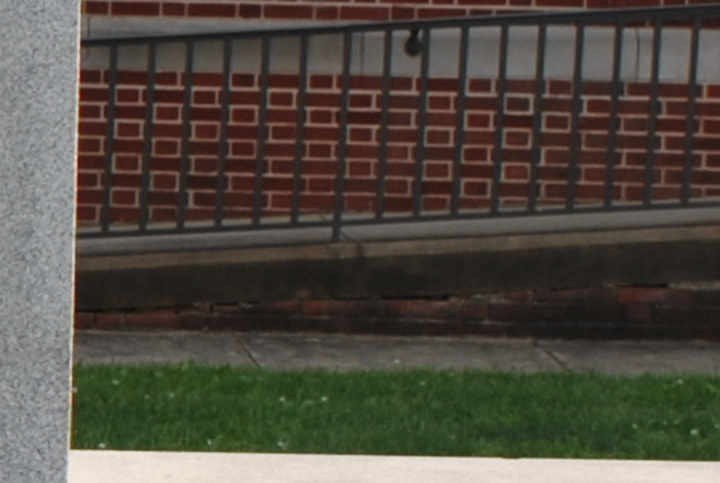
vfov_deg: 6.4
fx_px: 4307
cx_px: -591
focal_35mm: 215
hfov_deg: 9.1
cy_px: 456
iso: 100
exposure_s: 1/200
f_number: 8
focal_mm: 20
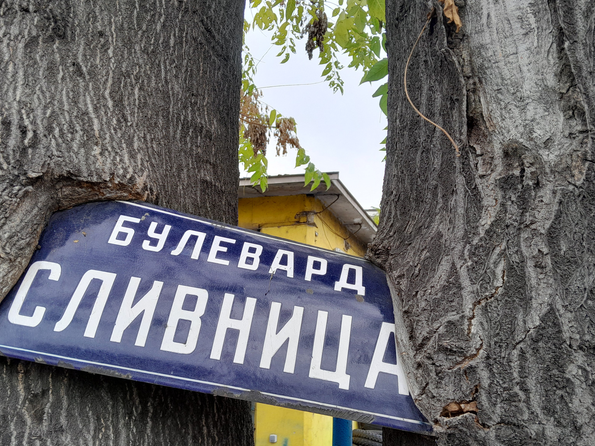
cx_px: 295
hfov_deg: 54.0
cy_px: 240
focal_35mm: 34
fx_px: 584
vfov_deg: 41.8
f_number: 1.8
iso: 40
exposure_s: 1/100
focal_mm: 3.98
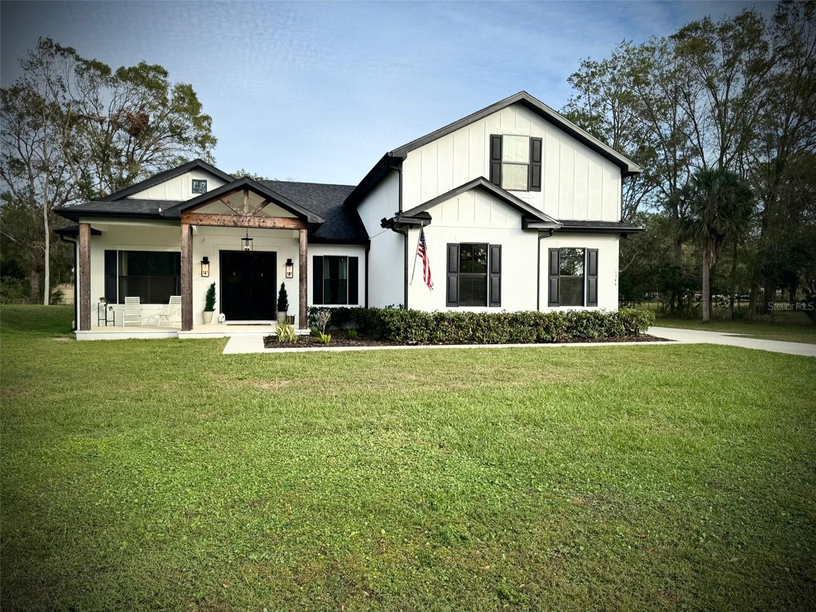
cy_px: 306
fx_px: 566
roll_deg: -0.3
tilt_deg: -1.1
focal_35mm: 24
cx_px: 408
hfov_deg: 71.6
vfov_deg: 56.8
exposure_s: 1/2604
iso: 80
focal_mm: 6.76
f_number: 1.78
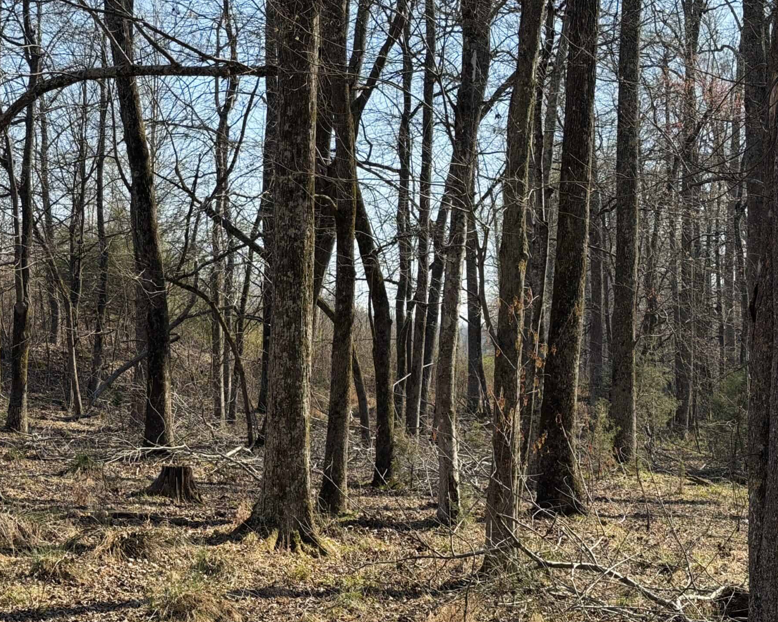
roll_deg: +0.4
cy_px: 267
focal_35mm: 67
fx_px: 1543
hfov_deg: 28.3
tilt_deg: +4.3
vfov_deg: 22.8
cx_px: 345
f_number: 1.78
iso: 64
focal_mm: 6.76
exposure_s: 1/1980
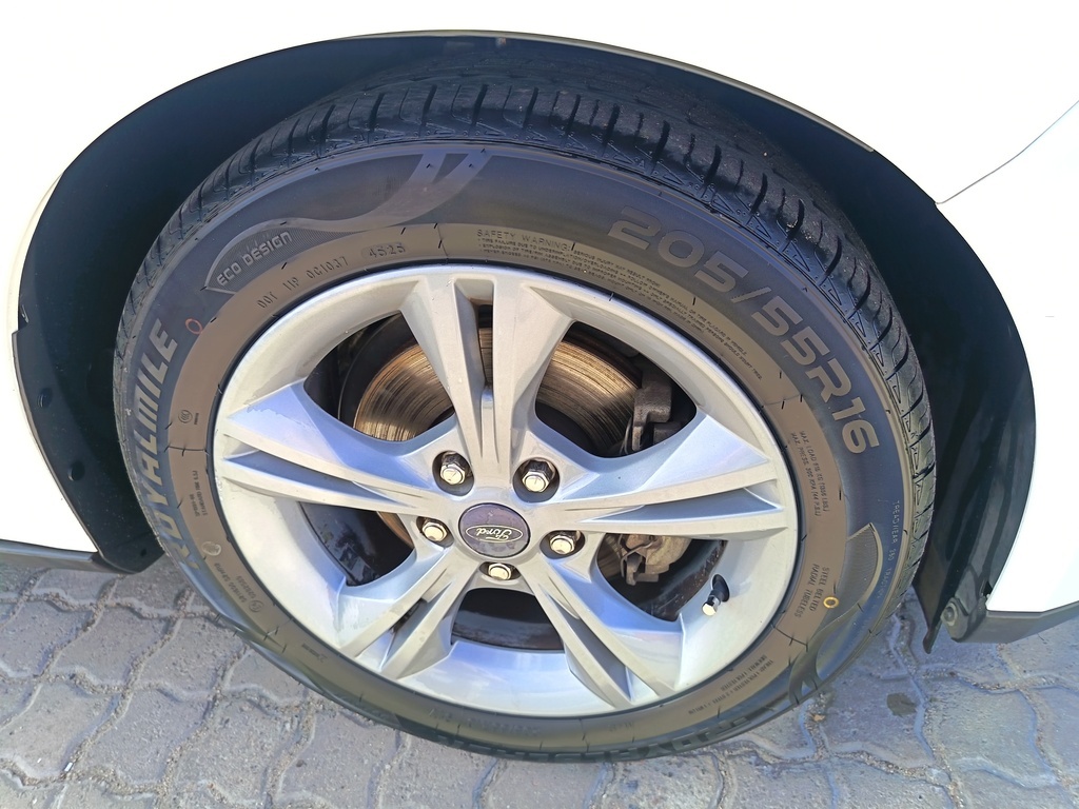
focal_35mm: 24
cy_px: 404
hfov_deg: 71.6
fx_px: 748
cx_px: 540
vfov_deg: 56.8
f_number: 1.75
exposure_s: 1/156
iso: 100
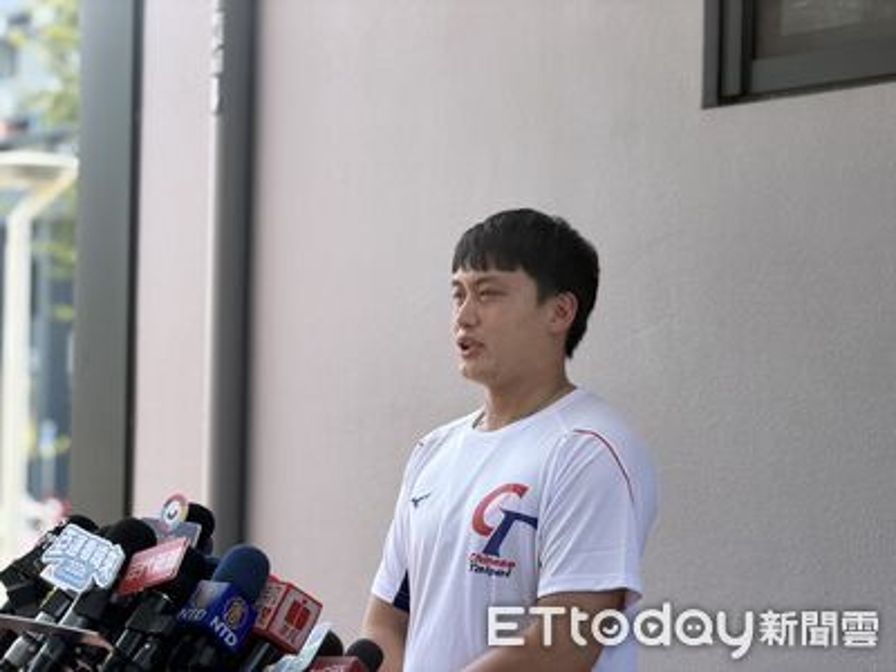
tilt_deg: +2.0
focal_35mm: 100
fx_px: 2588
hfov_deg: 19.6
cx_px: 448
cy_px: 336
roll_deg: -0.4
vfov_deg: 14.8
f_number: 2.8
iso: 50
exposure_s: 1/280
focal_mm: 16.89
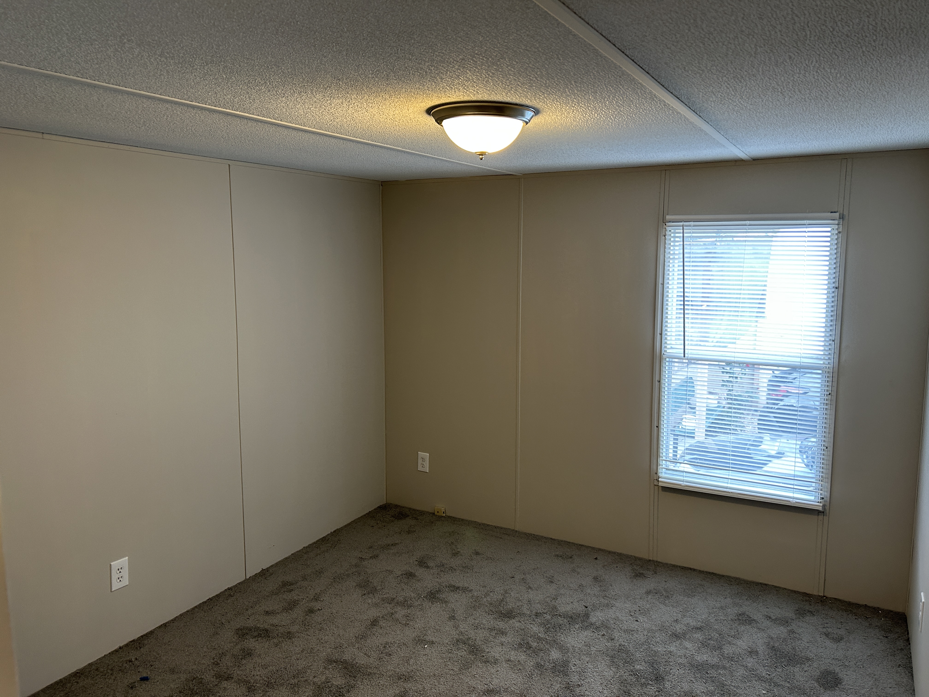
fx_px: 698
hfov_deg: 67.3
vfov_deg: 53.1
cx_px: 464
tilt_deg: -8.2
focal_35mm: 26
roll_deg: +1.2
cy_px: 348
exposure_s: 1/120
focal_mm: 5.7
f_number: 1.5
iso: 125
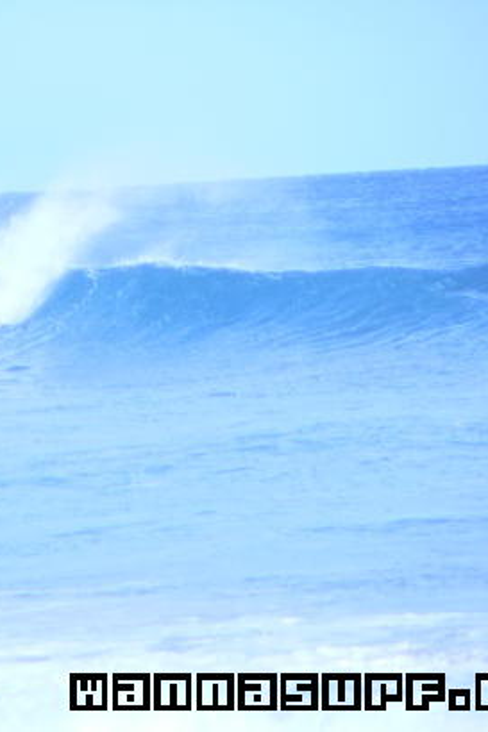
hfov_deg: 2.5
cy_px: 366
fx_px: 11151
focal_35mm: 548
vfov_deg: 3.8
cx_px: 135
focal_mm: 65.4
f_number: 3.3
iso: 100
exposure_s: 1/1000
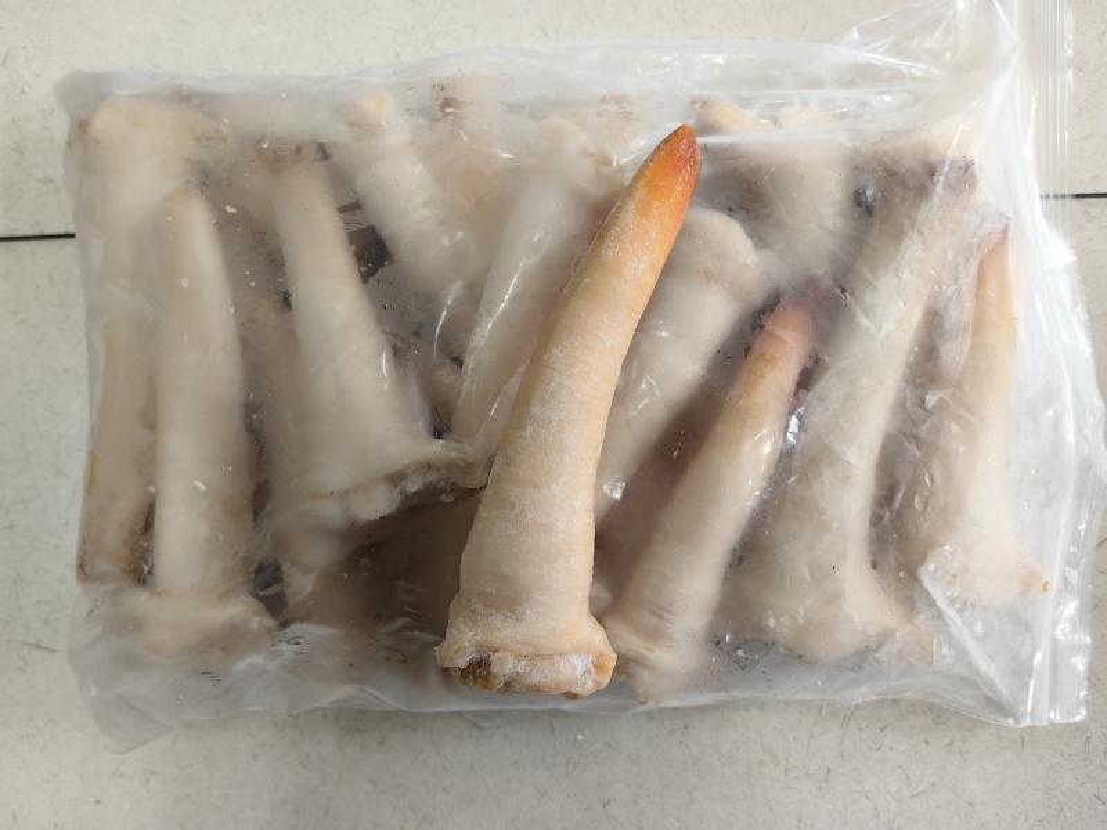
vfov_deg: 51.4
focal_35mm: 27
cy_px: 415
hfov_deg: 65.3
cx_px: 554
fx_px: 863
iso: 160
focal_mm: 5.75
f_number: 2
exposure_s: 1/100
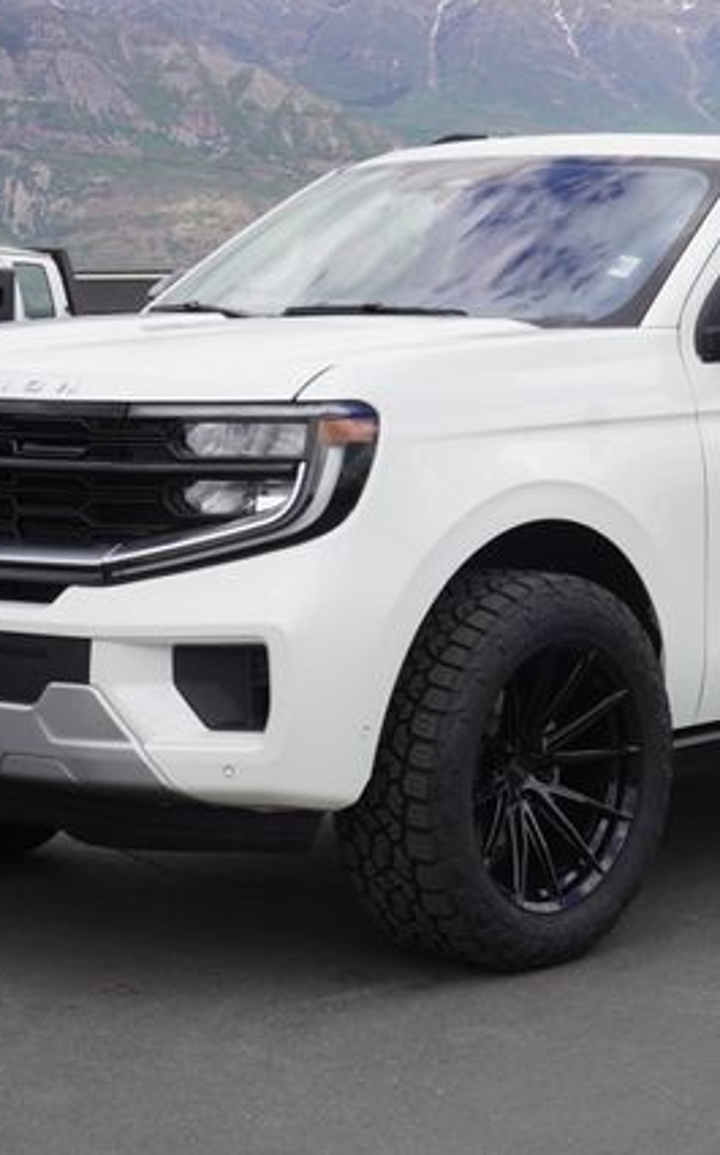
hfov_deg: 15.6
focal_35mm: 83
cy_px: 576
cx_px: 524
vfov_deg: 24.9
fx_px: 2610
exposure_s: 1/125
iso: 100
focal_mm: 36
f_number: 11
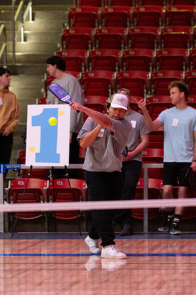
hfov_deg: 5.7
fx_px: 1967
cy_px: 148
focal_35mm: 240
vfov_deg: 8.6
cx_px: 105
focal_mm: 160
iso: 10000
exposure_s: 1/1000
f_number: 2.8
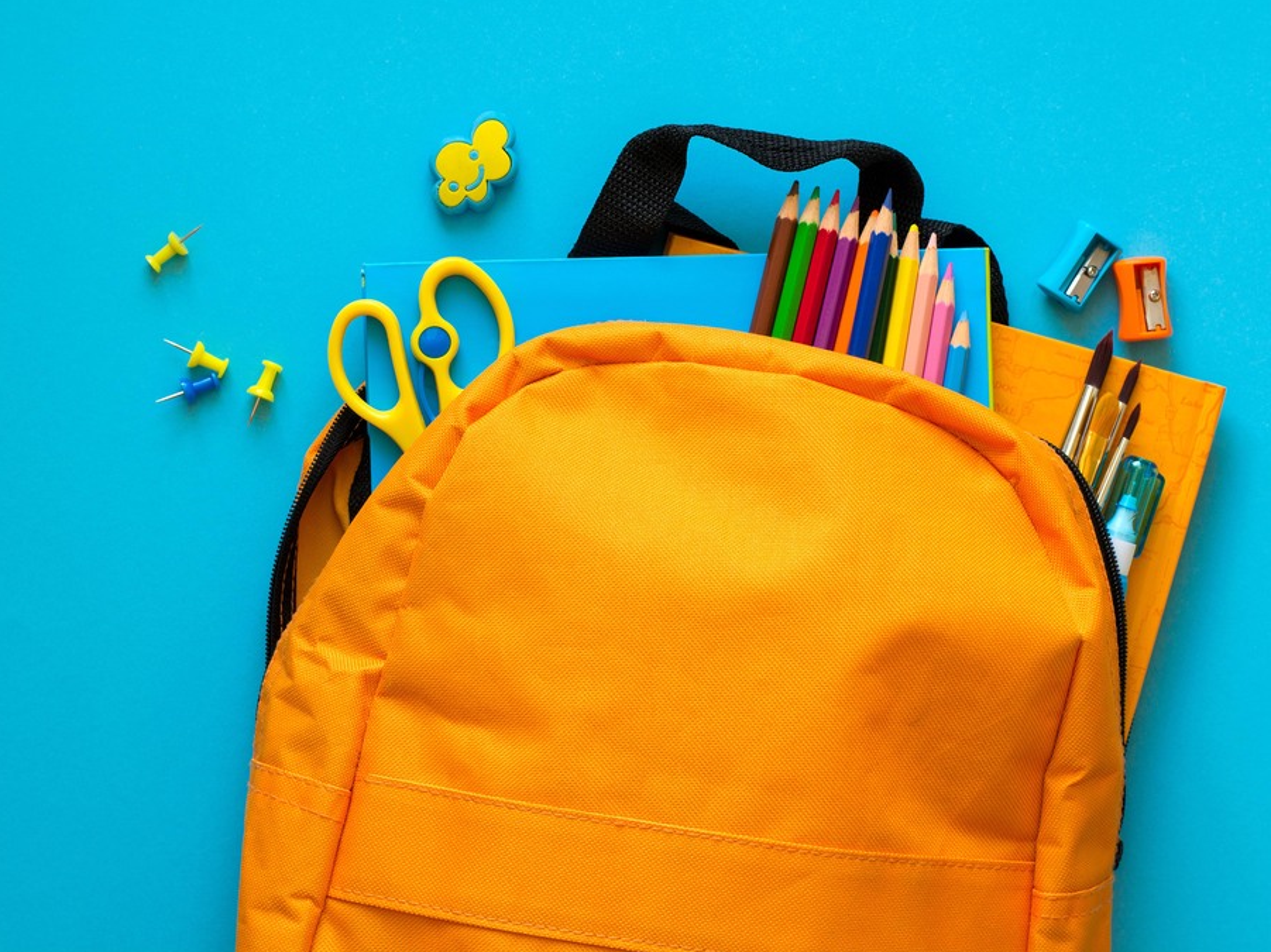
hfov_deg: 23.8
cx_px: 594
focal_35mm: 82
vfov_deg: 18.0
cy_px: 473
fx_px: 3010
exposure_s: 1/6
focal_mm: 50
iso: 100
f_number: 9
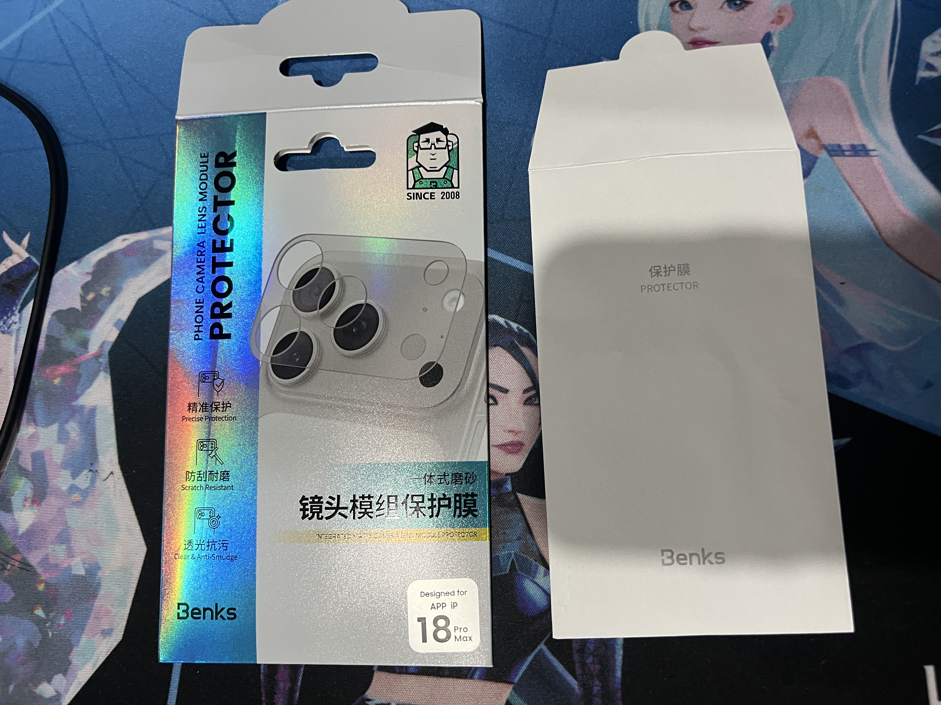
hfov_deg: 67.3
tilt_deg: -80.2
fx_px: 707
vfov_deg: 53.1
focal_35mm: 26
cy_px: 352
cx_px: 470
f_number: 1.5
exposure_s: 1/50
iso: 200
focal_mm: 5.7
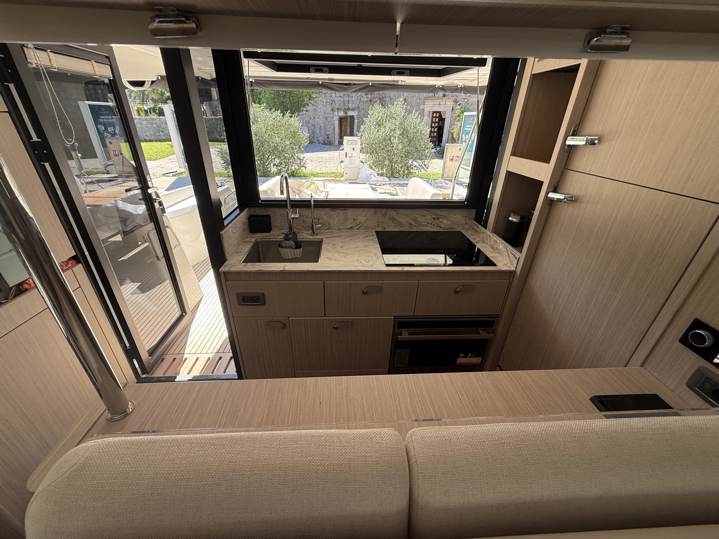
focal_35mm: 14
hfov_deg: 102.1
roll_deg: -1.2
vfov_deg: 85.7
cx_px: 360
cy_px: 270
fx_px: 291
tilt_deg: -27.2
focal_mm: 2.22
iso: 64
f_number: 2.2
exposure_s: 1/210
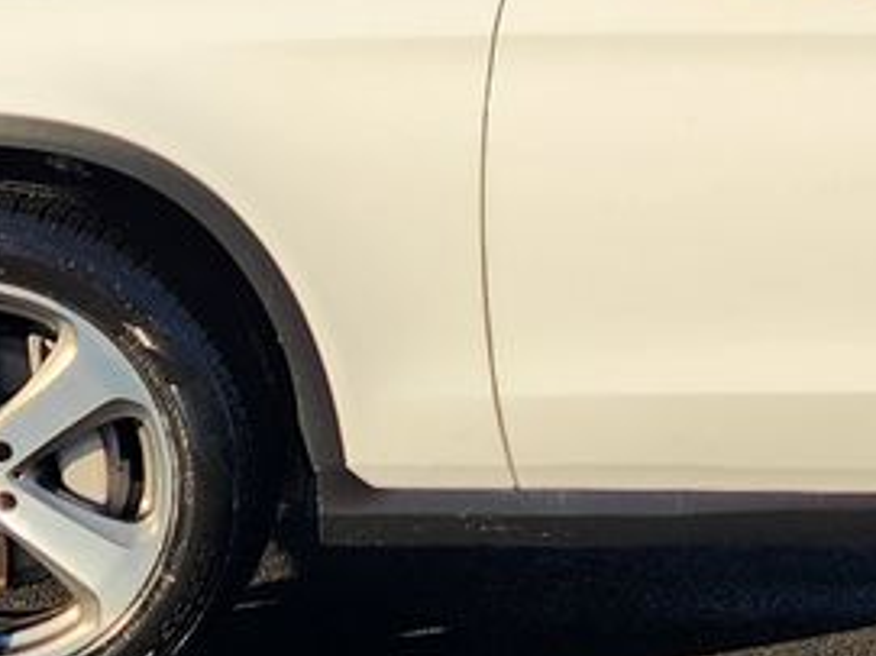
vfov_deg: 10.9
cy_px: 194
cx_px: 1009
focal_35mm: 136
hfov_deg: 14.1
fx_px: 3440
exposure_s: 1/1369
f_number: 1.8
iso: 20
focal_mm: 5.4
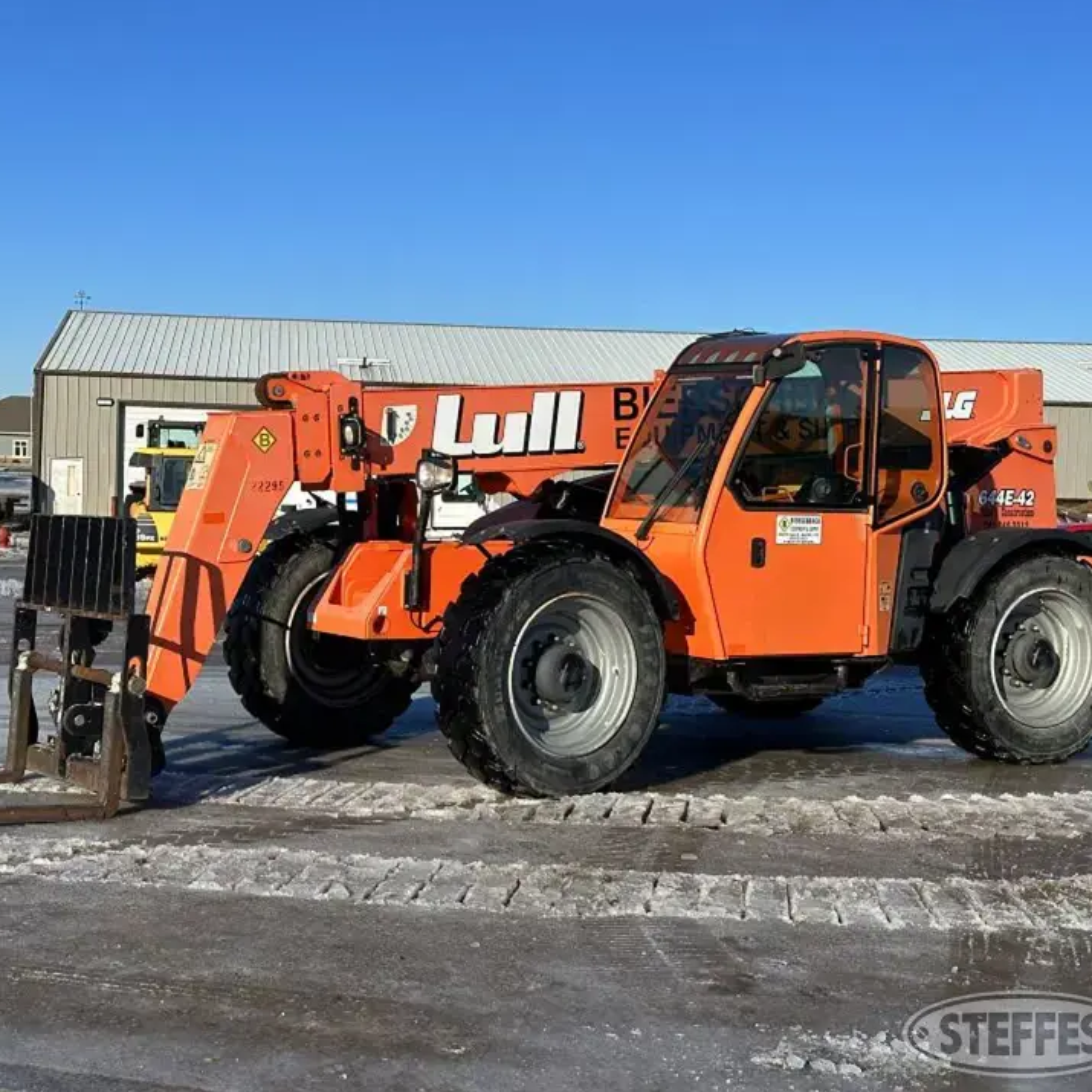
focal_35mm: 57
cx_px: 440
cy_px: 545
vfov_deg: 30.0
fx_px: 2034
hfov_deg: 30.0
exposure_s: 1/5882
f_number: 1.78
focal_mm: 6.86
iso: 64
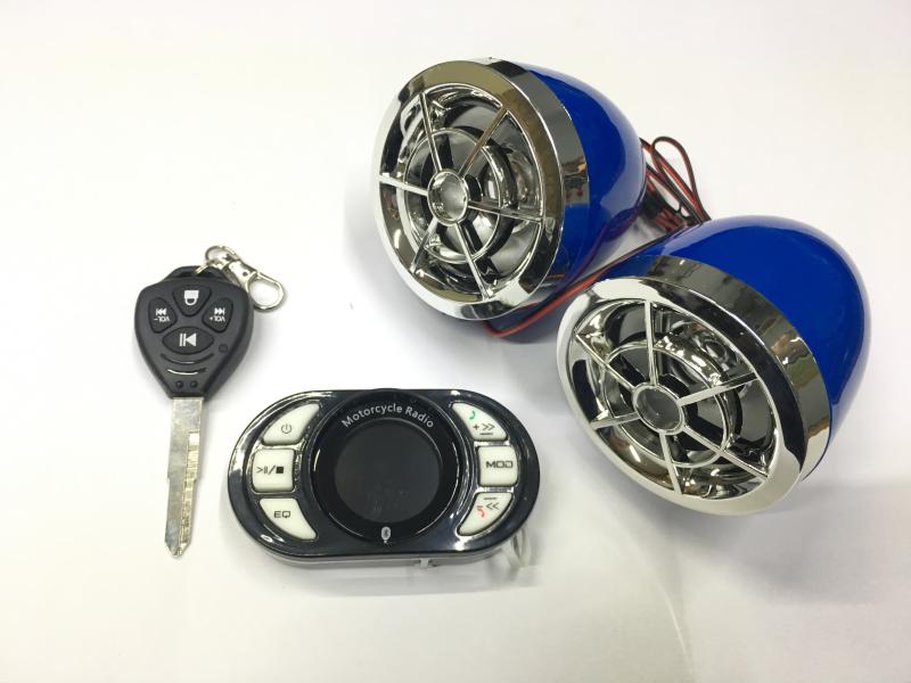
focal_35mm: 29
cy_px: 342
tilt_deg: -62.5
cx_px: 456
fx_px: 763
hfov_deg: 61.7
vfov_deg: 48.2
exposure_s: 1/30
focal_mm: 4.15
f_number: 2.2
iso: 100
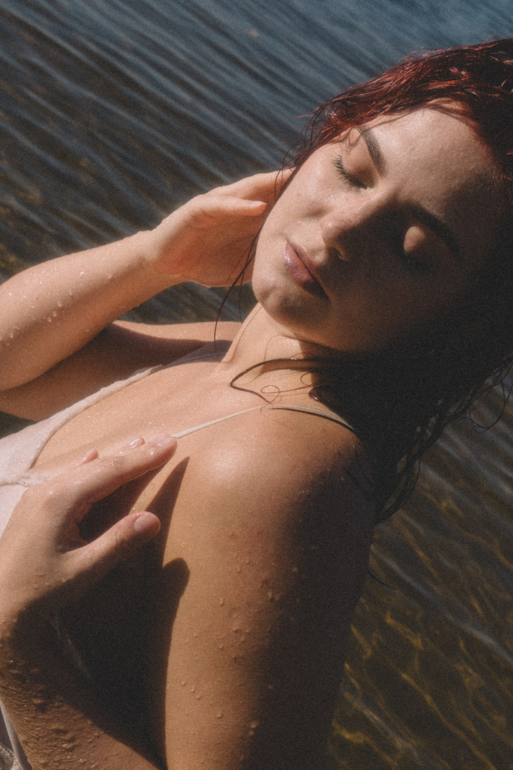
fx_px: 1411
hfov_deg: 20.6
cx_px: 302
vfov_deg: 30.5
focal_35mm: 66
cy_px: 399
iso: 100
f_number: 6.3
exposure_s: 1/800
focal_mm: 28
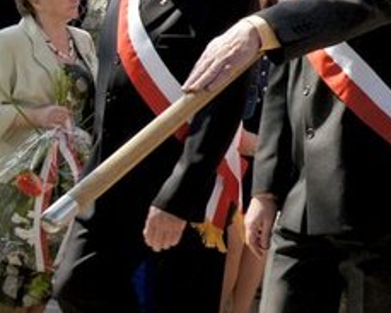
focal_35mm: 104
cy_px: 19
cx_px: 459
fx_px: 1203
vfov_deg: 14.6
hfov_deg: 17.6
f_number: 9
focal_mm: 26
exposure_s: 1/320
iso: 400
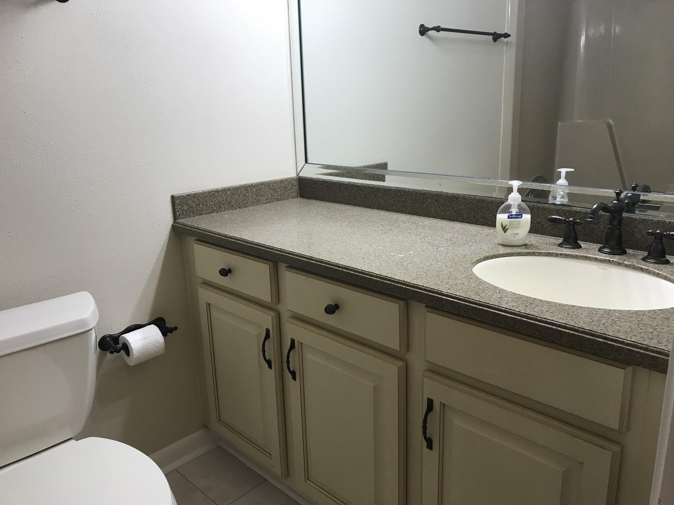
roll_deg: +1.5
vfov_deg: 49.7
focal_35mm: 28
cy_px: 252
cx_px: 337
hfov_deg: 63.4
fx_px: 545
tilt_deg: -15.3
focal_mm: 3.99
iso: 20
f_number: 1.8
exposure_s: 1/40
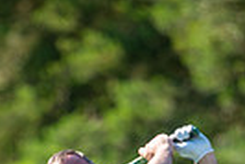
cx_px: 48
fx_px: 8898
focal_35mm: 1306
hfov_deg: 1.6
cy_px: 340
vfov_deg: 1.1
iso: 250
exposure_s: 1/1000
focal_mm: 300
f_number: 4.5
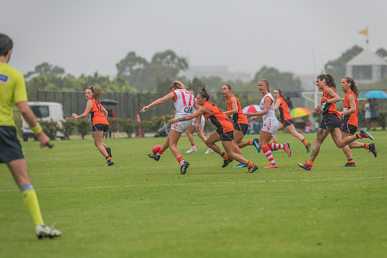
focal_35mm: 307
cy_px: 129
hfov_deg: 6.7
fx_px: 3300
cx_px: 194
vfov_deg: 4.5
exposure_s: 1/2000
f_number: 5.6
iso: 800
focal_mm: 300
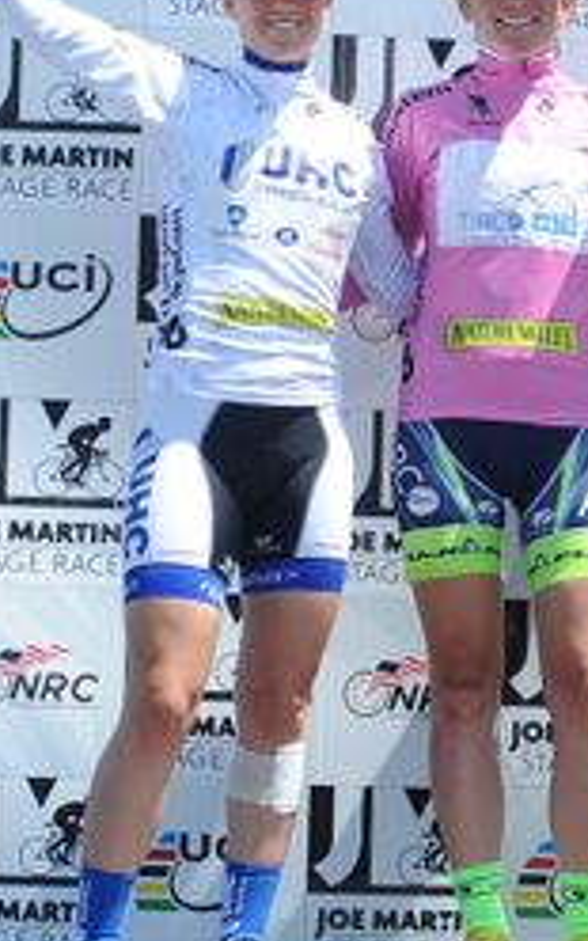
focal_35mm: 115
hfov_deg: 11.3
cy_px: 469
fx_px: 2949
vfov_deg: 18.1
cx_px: 527
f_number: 7.1
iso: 200
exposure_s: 1/640
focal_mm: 35
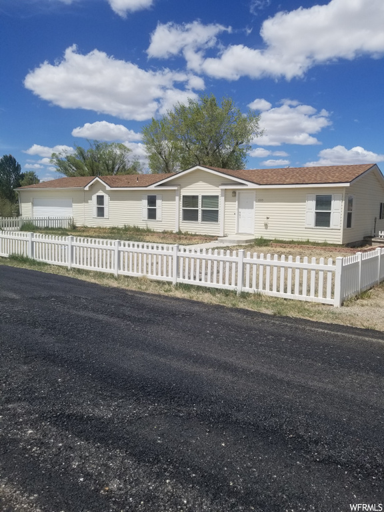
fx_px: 385
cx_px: 192
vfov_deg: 67.3
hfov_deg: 53.1
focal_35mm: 26
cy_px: 256
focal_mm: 4.25
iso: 50
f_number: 1.7
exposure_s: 1/4816
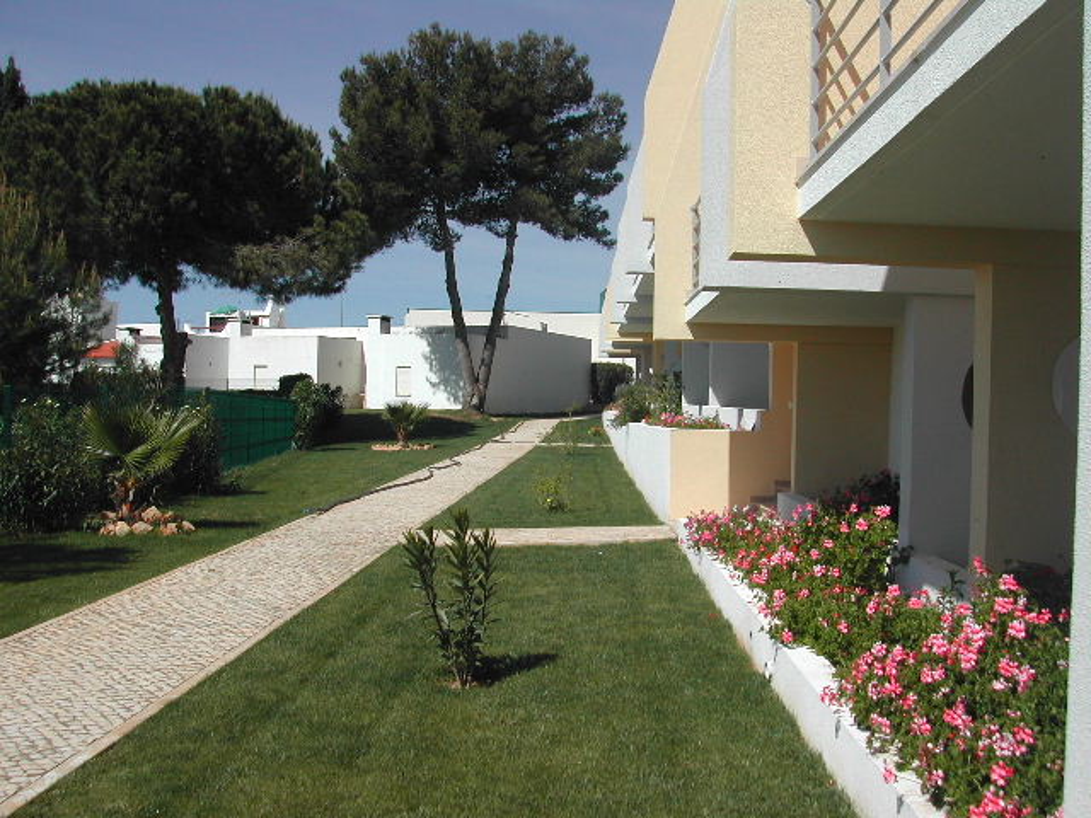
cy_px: 409
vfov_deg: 37.7
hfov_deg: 49.0
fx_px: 1198
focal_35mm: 38
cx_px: 546
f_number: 7.6
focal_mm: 8
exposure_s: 1/446
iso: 100
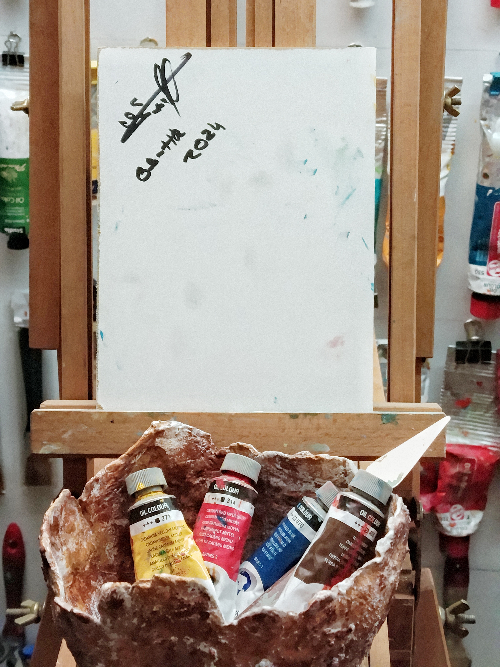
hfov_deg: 20.4
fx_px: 1387
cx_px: 250
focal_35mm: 72
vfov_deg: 27.0
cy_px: 334
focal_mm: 5.24
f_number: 1.7
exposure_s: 1/99.9
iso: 1000
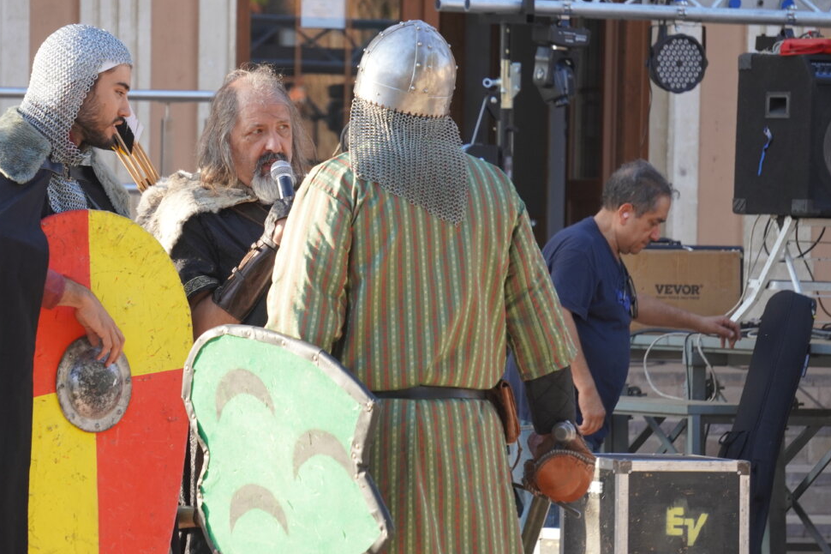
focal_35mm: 301
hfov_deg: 6.8
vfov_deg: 4.6
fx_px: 6945
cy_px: 247
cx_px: 318
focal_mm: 152
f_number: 5.6
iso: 640
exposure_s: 1/250
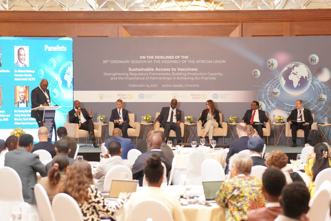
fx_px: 938
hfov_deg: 20.0
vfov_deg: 13.4
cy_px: 110
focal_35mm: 102
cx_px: 166
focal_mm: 68
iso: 3200
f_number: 2.8
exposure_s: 1/160
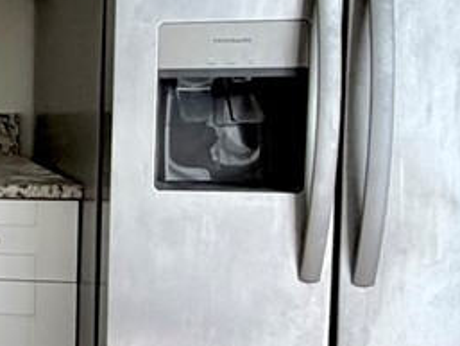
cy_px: 129
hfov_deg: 14.1
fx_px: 1157
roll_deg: +2.4
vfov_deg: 17.0
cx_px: -682
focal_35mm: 87
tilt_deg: -4.7
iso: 100
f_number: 2.2
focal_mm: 2.22
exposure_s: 1/121
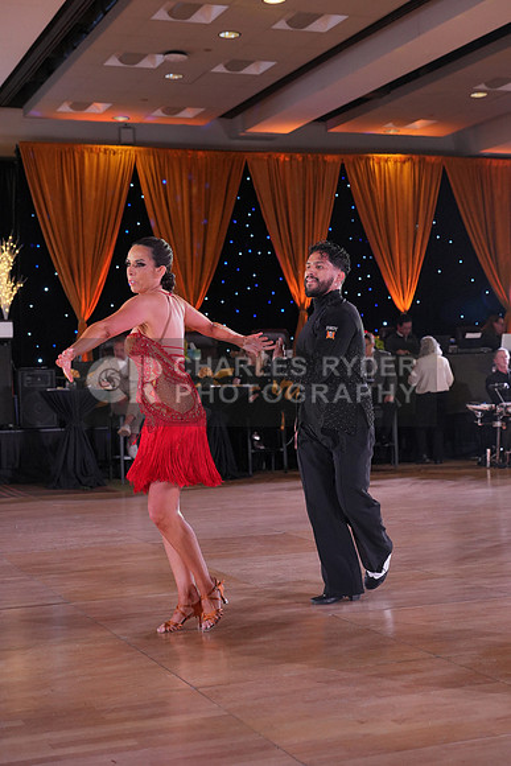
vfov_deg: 33.9
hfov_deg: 23.0
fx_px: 1255
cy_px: 383
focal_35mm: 59
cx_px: 256
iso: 1600
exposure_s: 1/400
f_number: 4
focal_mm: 59
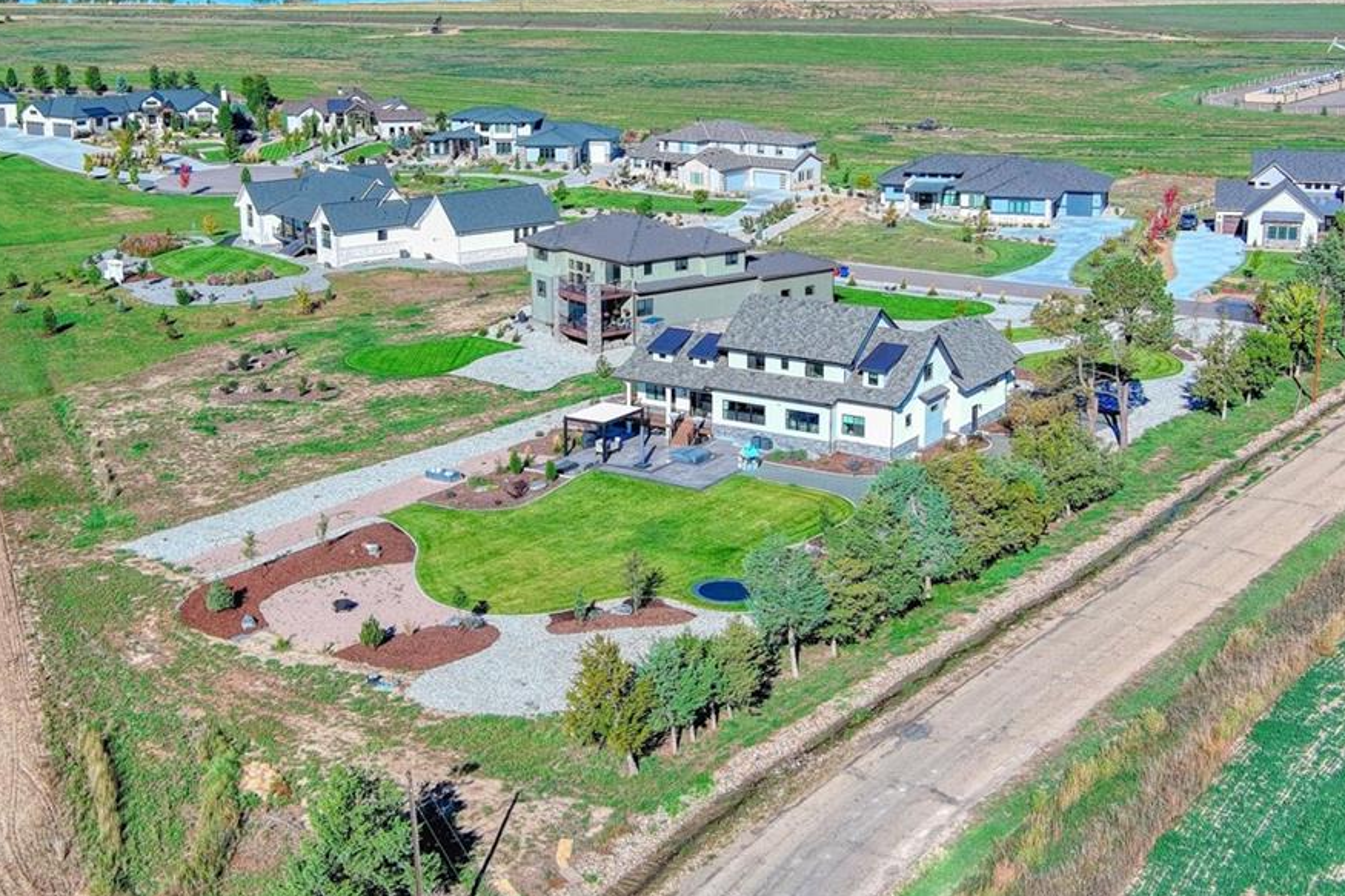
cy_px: 346
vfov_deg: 25.4
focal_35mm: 53
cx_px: 607
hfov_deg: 37.5
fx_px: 1980
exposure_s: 1/1672
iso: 100
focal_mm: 10.6
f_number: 2.8
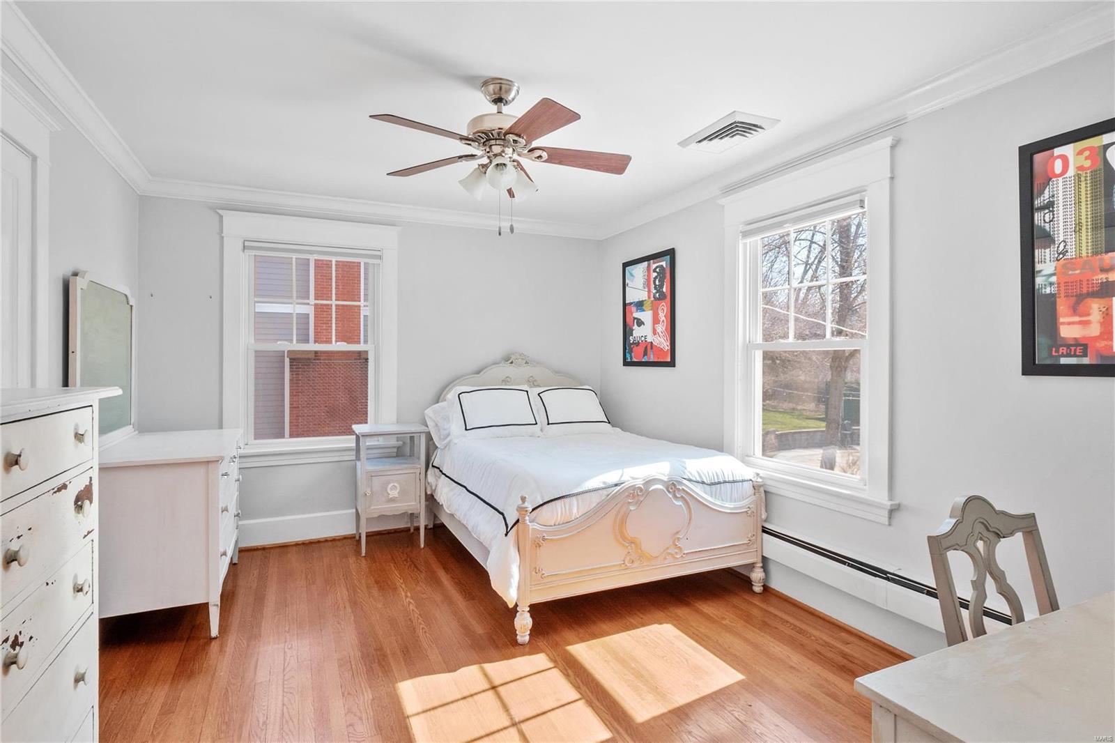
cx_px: 558
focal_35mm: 18
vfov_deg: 67.4
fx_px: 557
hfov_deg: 90.0
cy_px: 372
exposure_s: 1/25
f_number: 8
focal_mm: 9
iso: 400
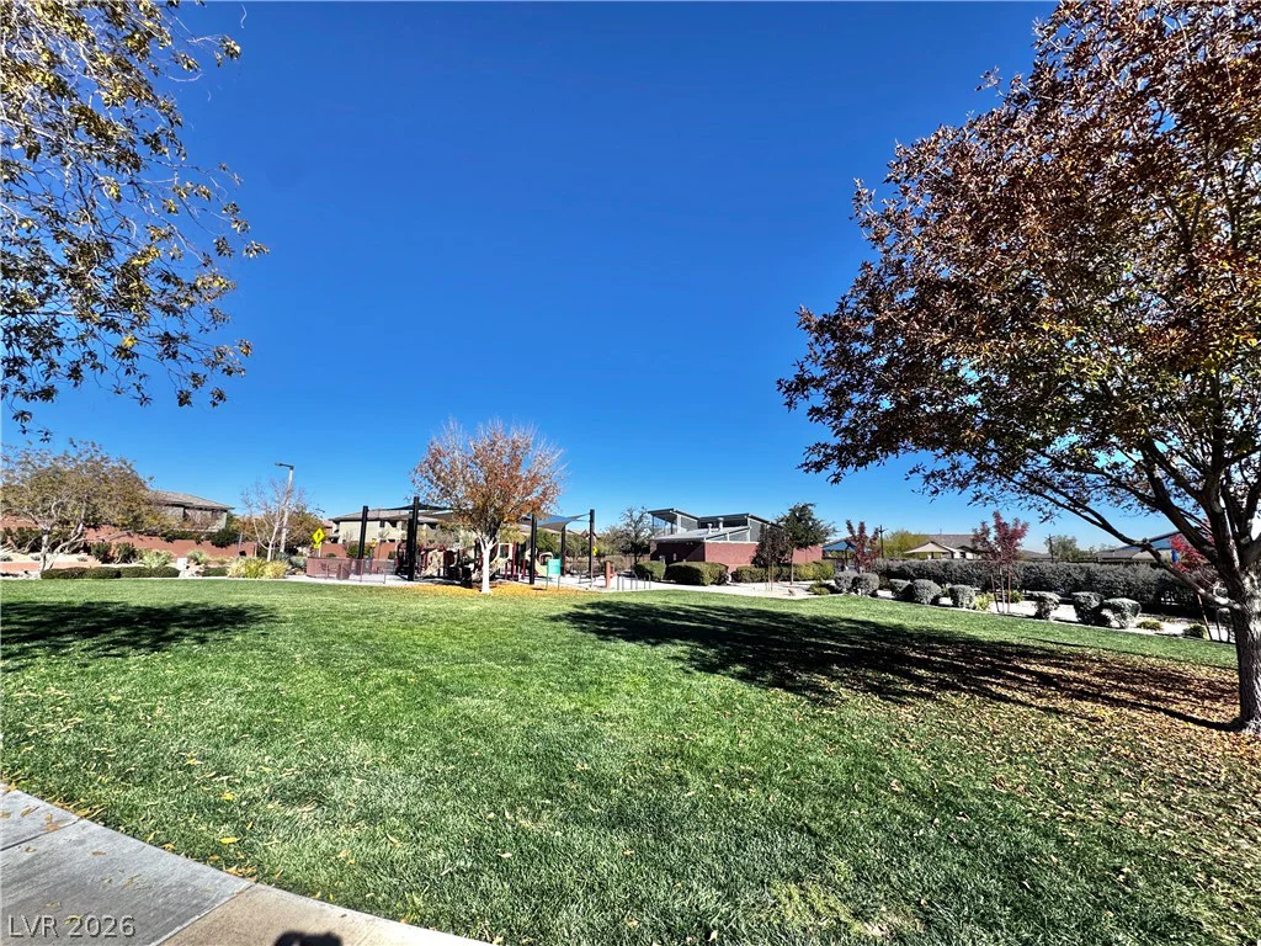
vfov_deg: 85.7
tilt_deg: +8.5
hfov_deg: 102.1
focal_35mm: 14
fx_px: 510
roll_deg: +0.0
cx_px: 630
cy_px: 473
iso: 50
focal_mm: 2.22
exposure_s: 1/2028
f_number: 2.2
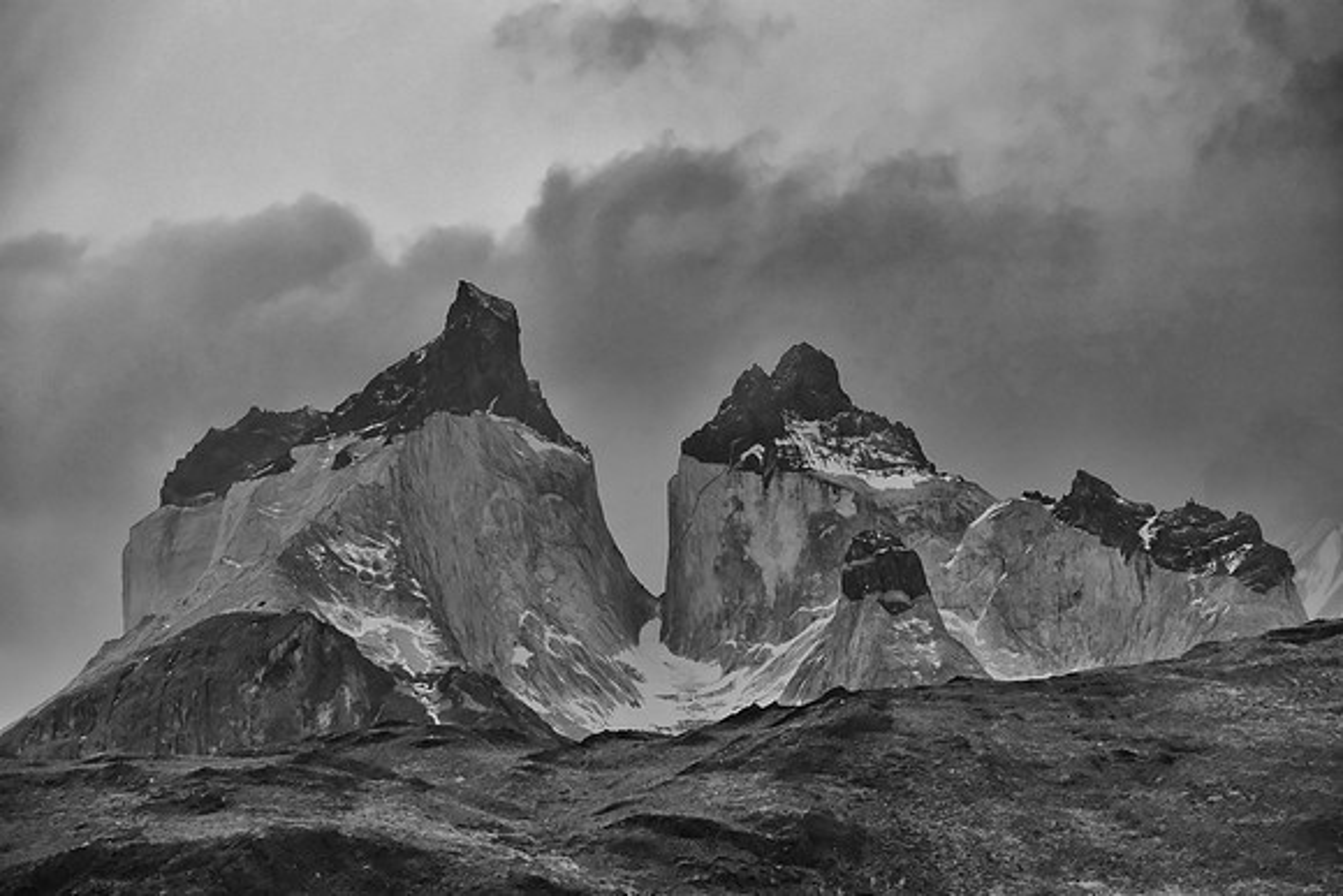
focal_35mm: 79
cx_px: 672
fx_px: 2948
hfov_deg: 25.7
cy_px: 448
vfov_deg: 17.3
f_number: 5
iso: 3200
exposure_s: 1/1000
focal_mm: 52.4
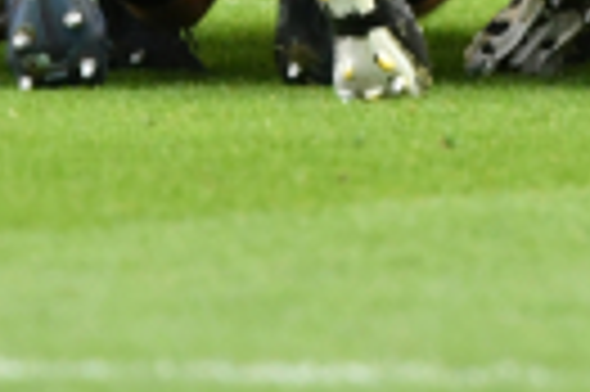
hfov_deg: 0.8
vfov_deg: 0.5
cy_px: -696
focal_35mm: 2572
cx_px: 419
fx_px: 42099
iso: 1400
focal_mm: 280
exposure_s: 1/2000
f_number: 4
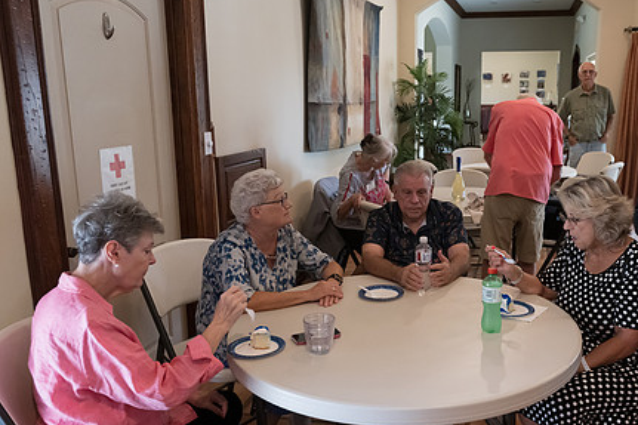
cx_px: 406
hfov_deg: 53.7
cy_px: 217
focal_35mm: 35
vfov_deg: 37.8
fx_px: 620
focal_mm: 26
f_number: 4.5
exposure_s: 1/200
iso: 7200
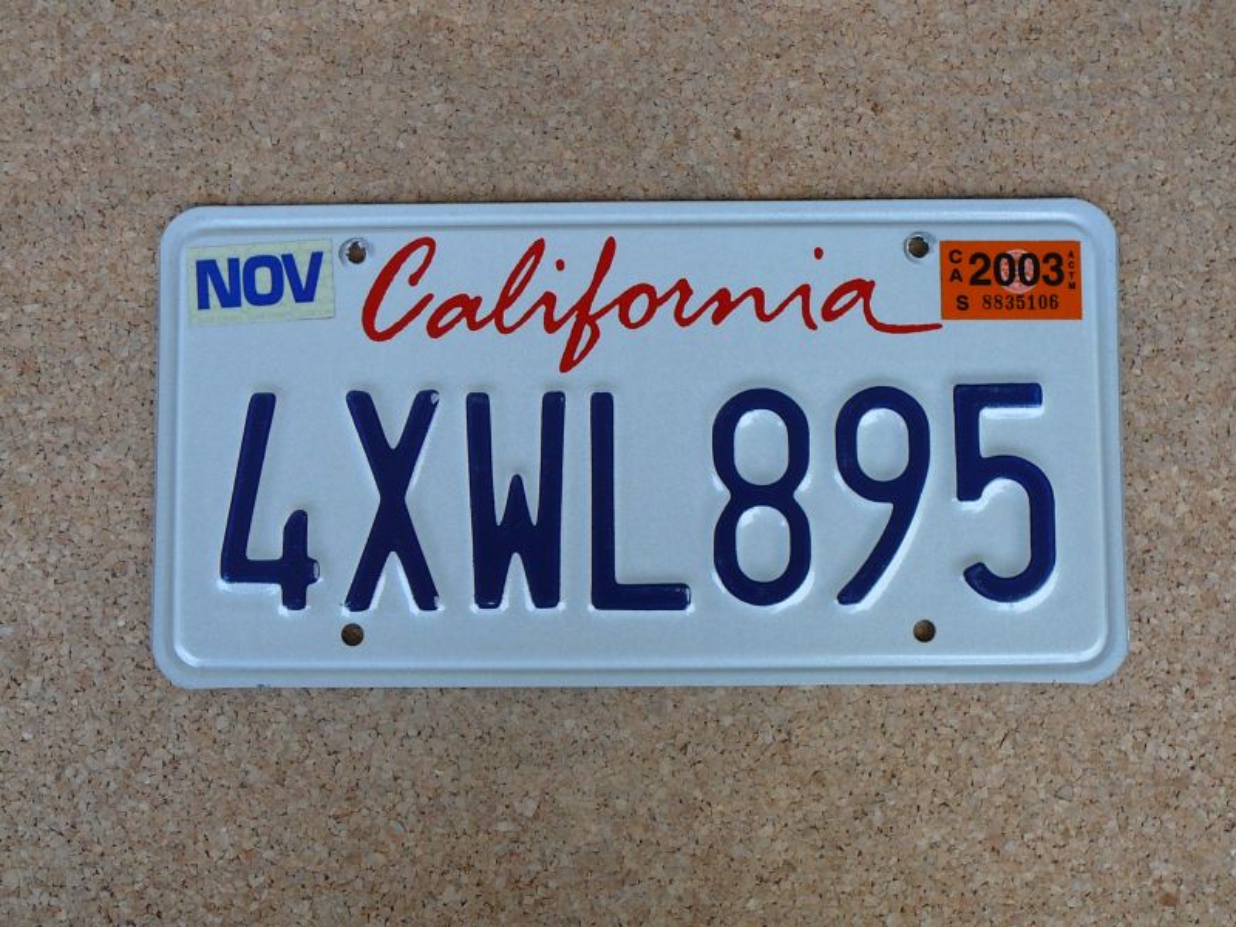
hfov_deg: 45.8
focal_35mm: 41
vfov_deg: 35.1
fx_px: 1464
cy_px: 464
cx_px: 618
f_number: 3.1
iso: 100
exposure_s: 1/40
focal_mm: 6.1
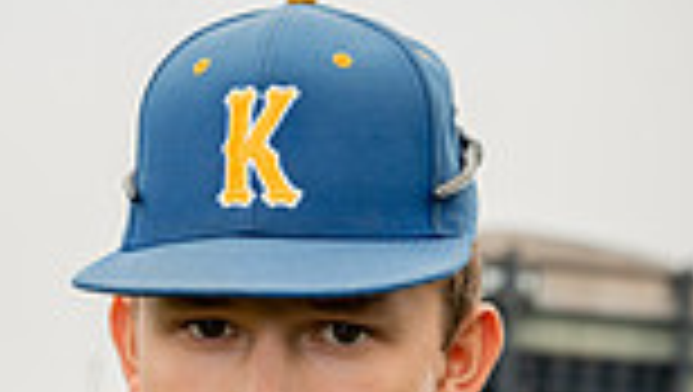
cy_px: 937
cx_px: 220
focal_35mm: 168
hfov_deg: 12.8
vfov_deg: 6.9
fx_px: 3090
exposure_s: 1/250
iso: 200
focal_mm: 55
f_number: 5.6
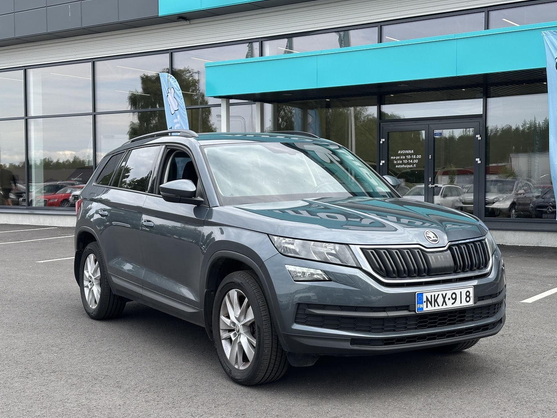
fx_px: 821
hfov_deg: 37.5
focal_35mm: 51
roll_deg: +0.1
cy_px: 216
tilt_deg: -1.6
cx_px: 295
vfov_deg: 28.6
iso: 64
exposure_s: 1/803
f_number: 1.78
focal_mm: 6.86
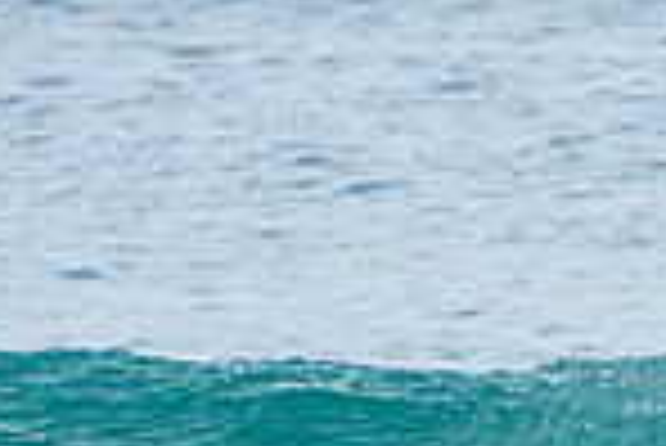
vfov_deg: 0.6
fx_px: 39906
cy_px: 490
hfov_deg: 1.0
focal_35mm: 2155
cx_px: 900
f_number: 5.6
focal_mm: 400
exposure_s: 1/2000
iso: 320
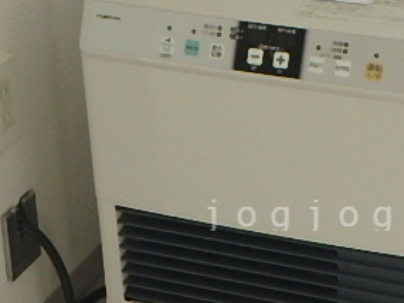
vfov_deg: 13.4
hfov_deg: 17.8
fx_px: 1284
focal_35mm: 110
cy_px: 214
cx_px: 302
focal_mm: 8.7
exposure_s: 1/160
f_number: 5.2
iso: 800
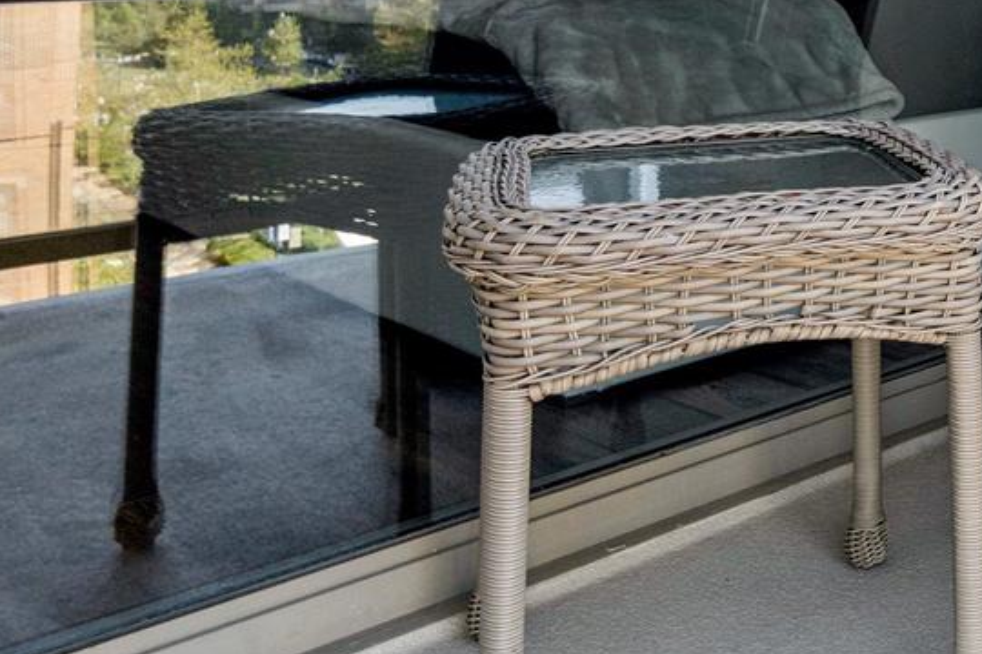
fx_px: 1309
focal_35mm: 48
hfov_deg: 34.0
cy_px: -36
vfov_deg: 26.2
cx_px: 1149
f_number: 5
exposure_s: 1/160
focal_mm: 12
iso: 200
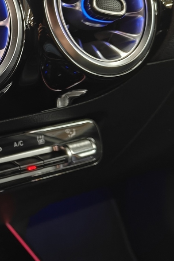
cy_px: 126
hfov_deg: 19.5
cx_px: -84
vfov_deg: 32.9
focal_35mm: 61
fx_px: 442
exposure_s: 1/22
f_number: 1.8
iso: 1250
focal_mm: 5.59
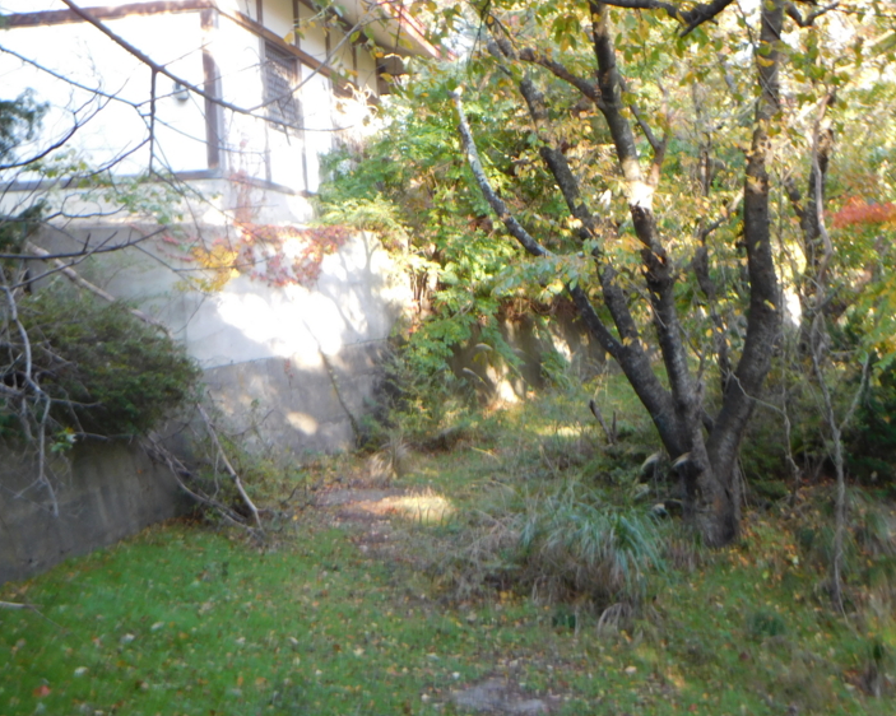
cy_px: 363
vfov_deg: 30.2
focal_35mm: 50
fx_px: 1326
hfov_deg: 37.3
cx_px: 481
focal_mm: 8
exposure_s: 1/30
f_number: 4
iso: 200
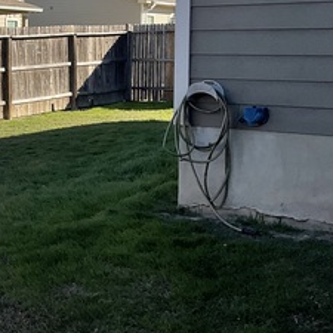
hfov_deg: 20.9
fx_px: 795
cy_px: 67
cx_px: -135
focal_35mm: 73
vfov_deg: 23.3
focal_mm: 3
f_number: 1.8
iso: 16
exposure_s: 1/1626
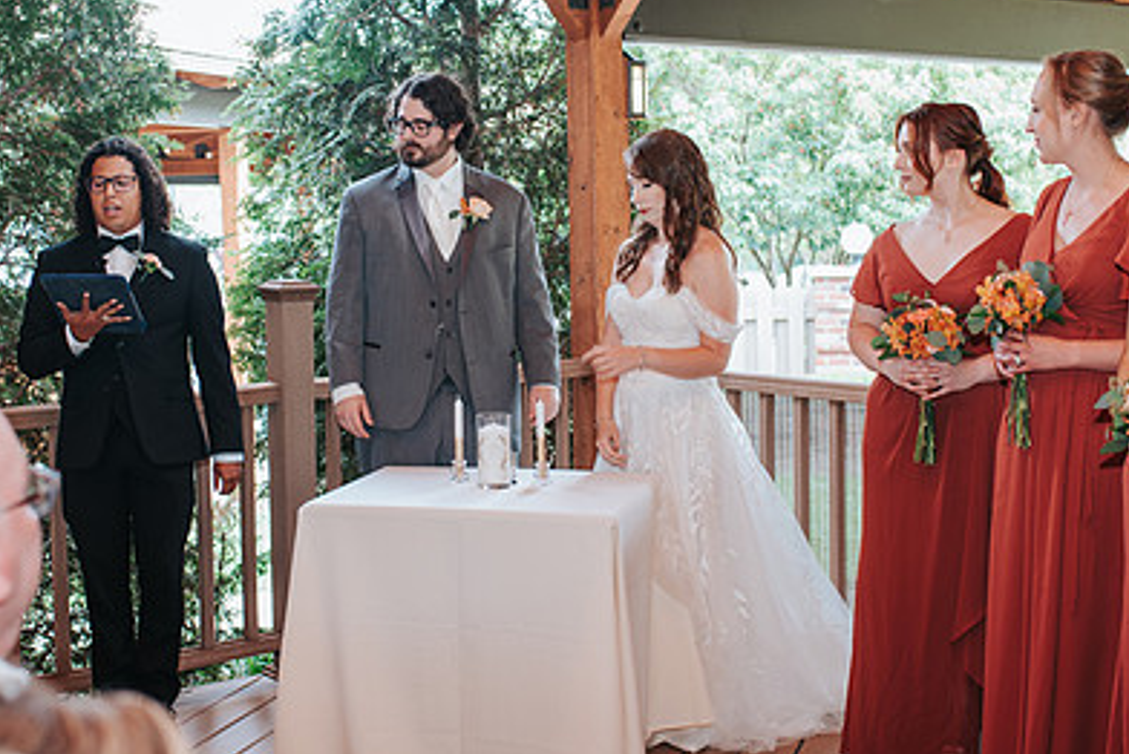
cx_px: 533
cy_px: 350
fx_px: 1757
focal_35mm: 56
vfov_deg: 24.2
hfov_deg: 35.6
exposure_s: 1/125
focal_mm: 35
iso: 280
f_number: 3.2
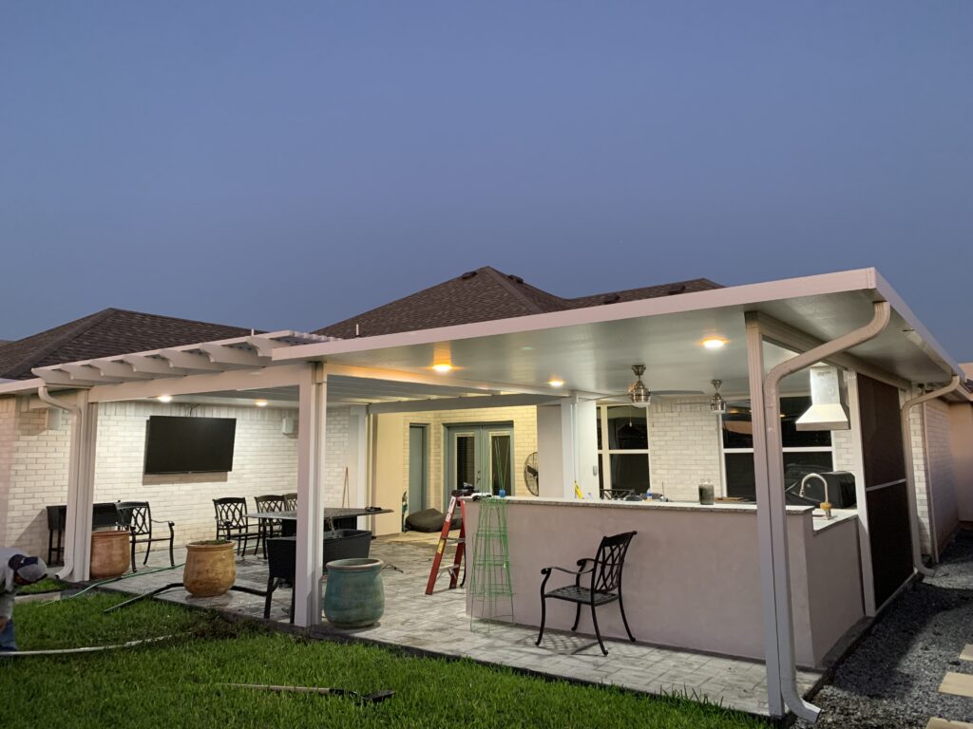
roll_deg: +1.0
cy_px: 364
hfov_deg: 67.3
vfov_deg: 53.1
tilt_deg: +5.1
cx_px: 486
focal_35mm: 26
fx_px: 731
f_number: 1.8
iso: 400
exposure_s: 1/40
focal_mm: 4.25
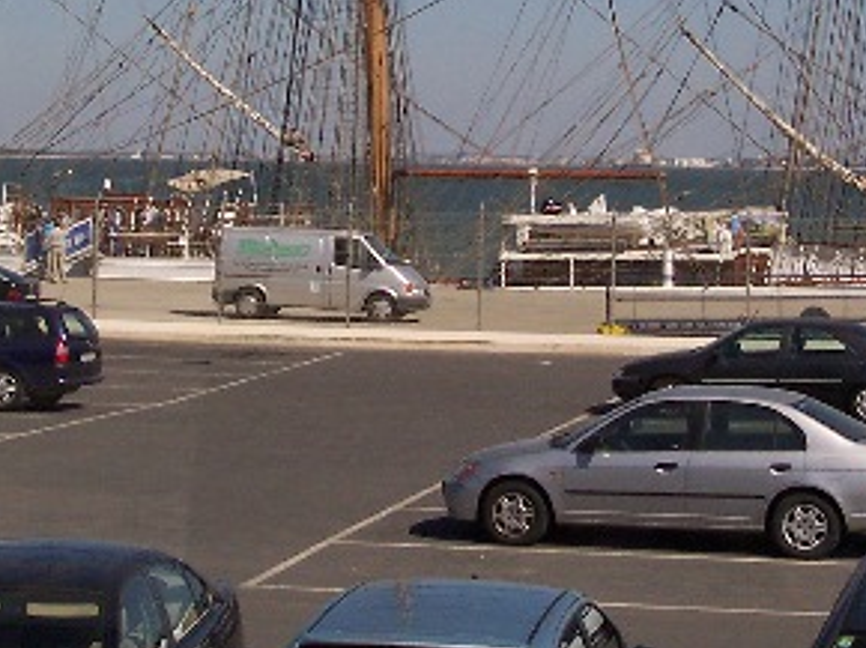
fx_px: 2625
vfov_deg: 13.7
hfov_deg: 18.7
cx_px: 469
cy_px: -93
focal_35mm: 105
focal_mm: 8
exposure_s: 1/1000
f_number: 4.8
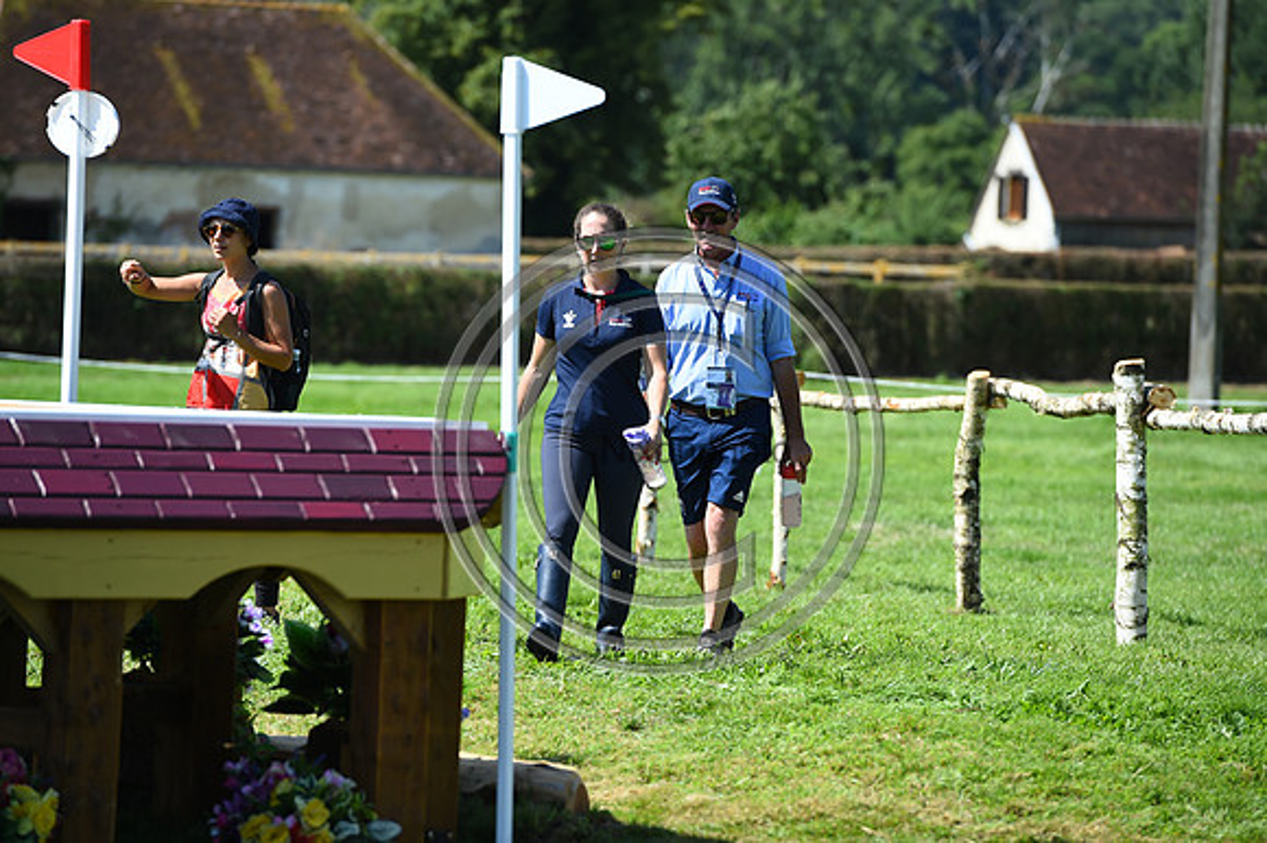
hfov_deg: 10.3
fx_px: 7035
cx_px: 634
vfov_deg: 6.9
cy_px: 422
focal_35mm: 200
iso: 200
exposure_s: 1/1000
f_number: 5
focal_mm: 200
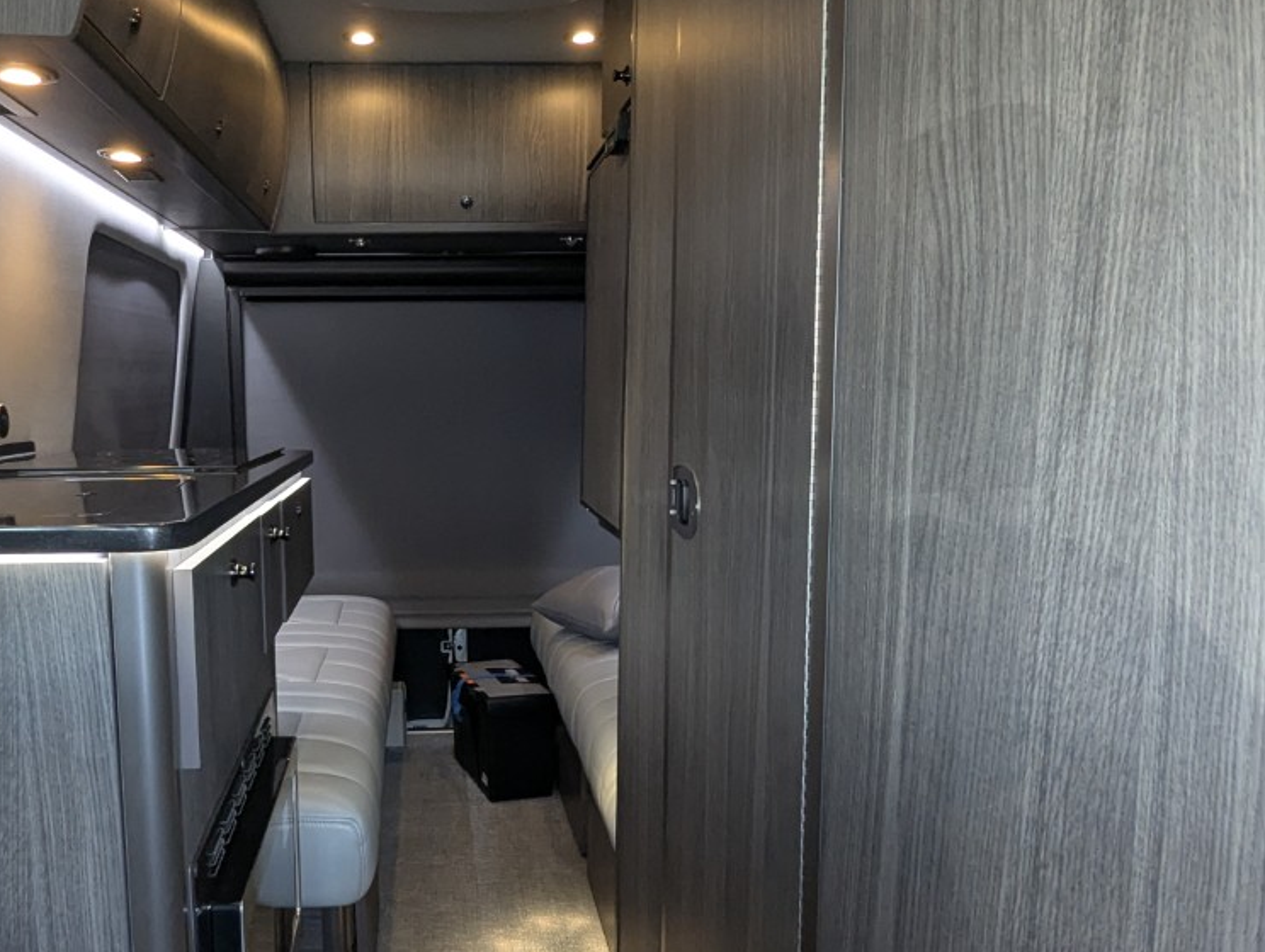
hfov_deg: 59.1
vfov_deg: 46.8
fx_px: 1098
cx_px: 467
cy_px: 544
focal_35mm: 30
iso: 236
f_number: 2.2
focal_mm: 2.35
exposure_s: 1/119
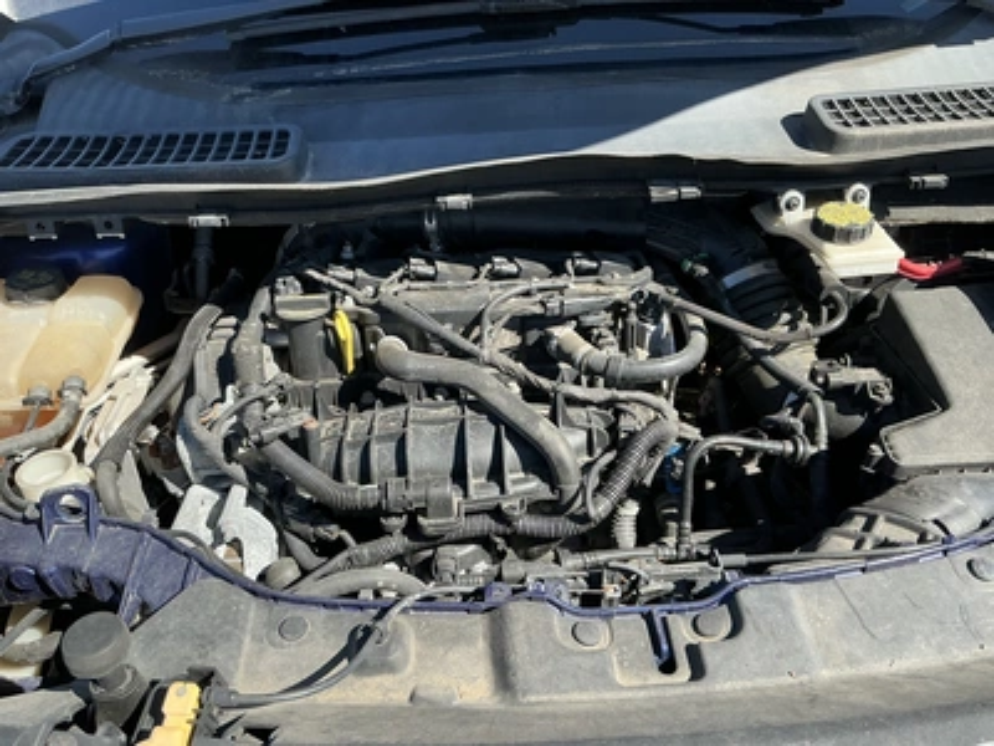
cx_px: 497
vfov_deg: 49.7
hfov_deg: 63.4
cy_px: 373
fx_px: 804
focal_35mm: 28
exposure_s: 1/509
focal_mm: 3
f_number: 1.8
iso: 25
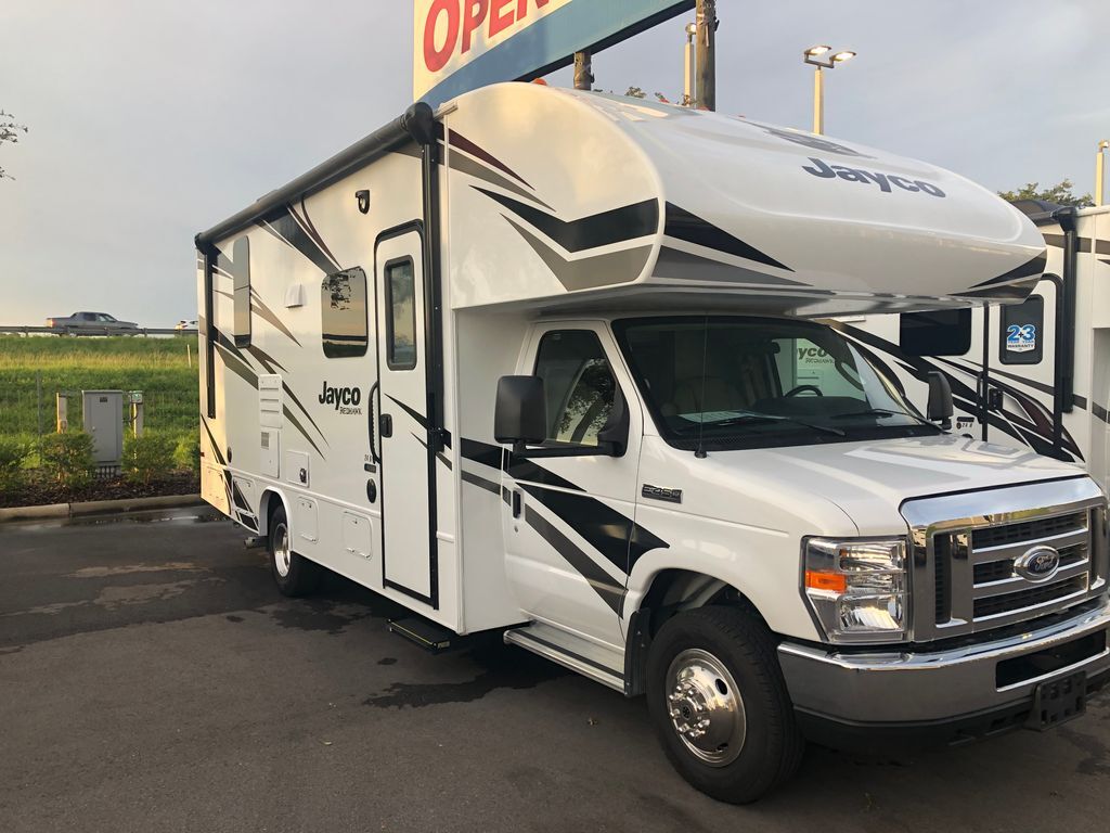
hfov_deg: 63.4
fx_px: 898
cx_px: 555
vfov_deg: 49.7
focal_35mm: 28
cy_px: 416
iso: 20
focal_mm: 4
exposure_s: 1/135
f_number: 1.8
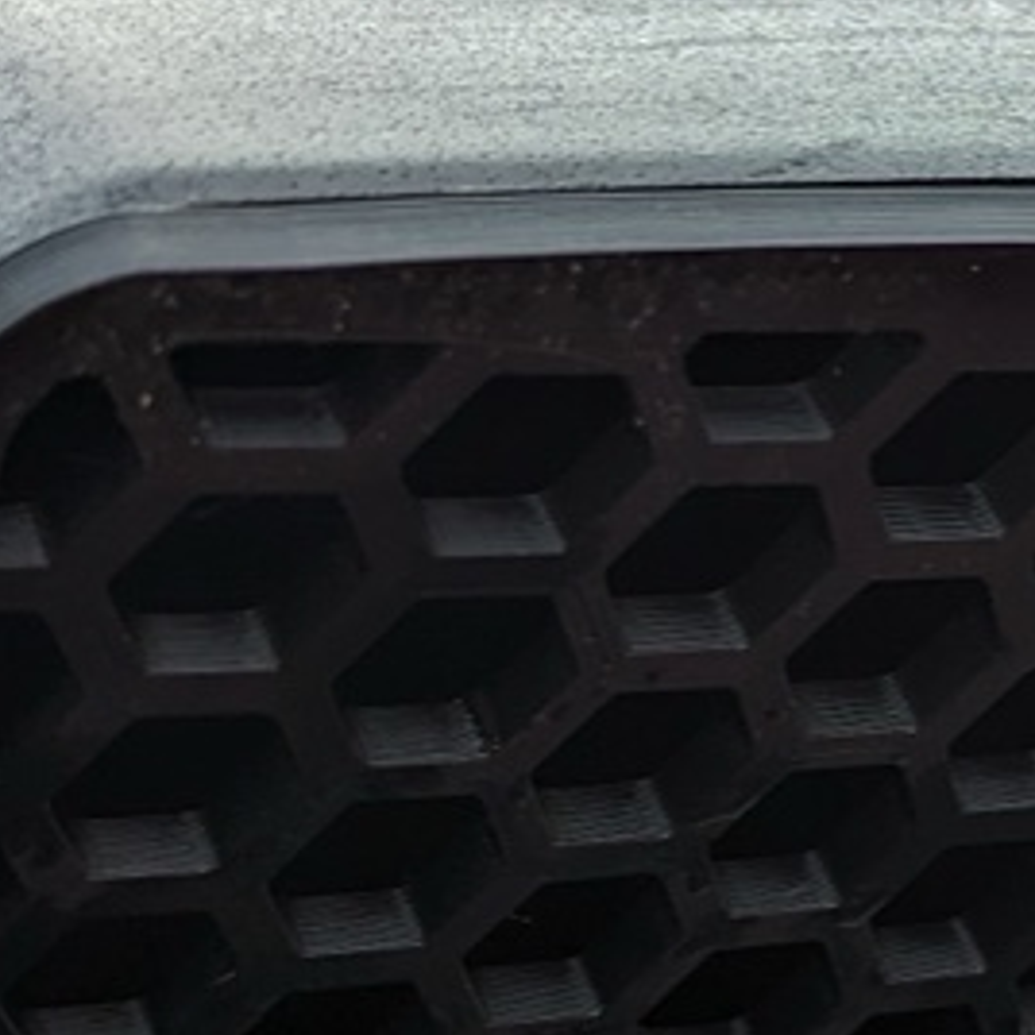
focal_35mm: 111
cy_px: 618
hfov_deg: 15.5
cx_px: 911
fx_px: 3755
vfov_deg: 15.7
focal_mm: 6.81
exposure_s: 1/195
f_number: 1.85
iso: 17
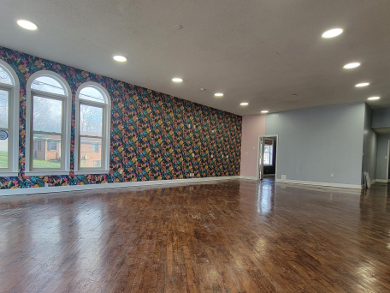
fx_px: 214
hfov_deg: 84.3
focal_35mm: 19
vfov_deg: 68.3
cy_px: 167
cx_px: 173
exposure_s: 1/60
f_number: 2.2
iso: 64
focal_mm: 2.2
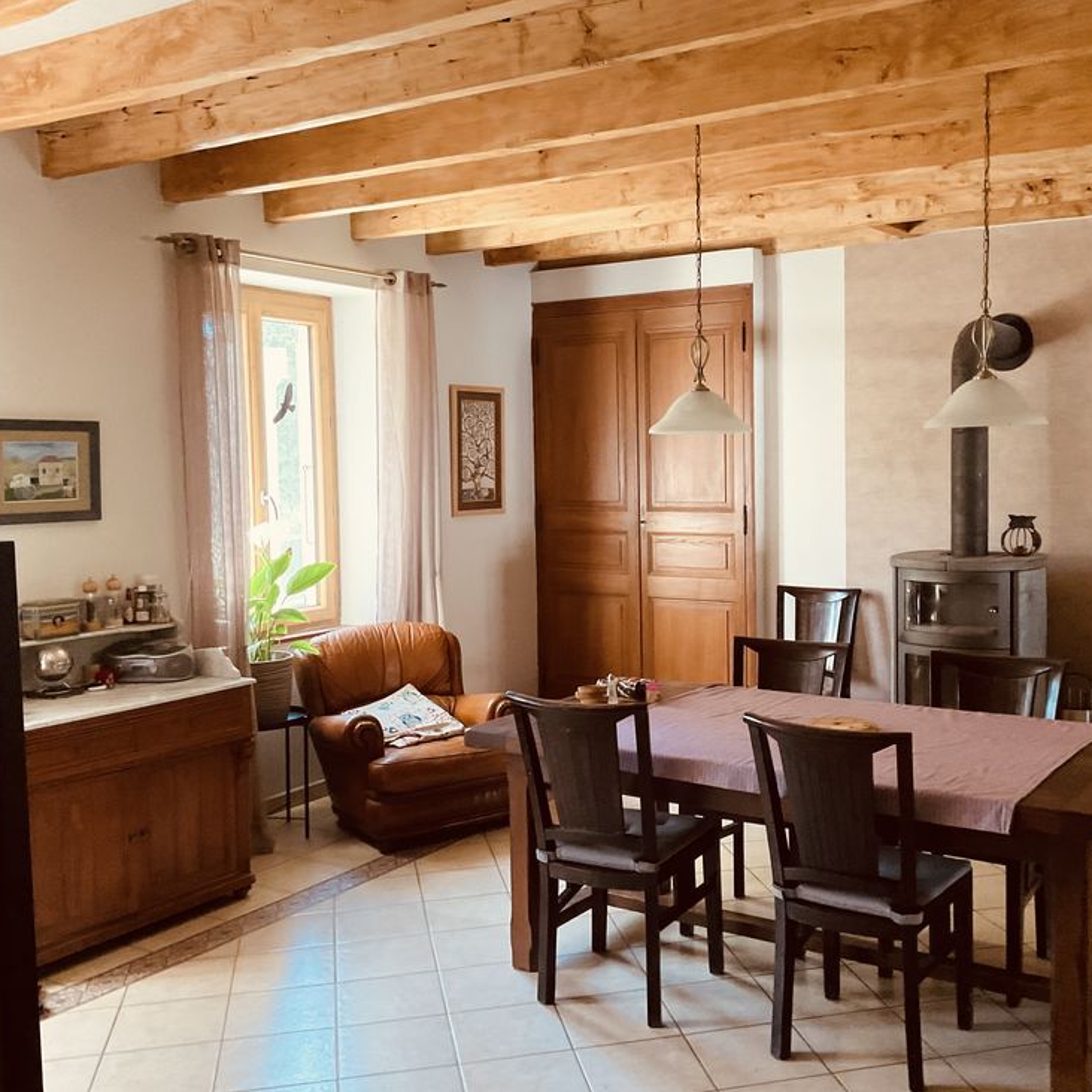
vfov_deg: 47.2
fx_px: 1249
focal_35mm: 35
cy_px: 534
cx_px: 637
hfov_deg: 47.0
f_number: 1.8
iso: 250
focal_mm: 3
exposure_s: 1/60
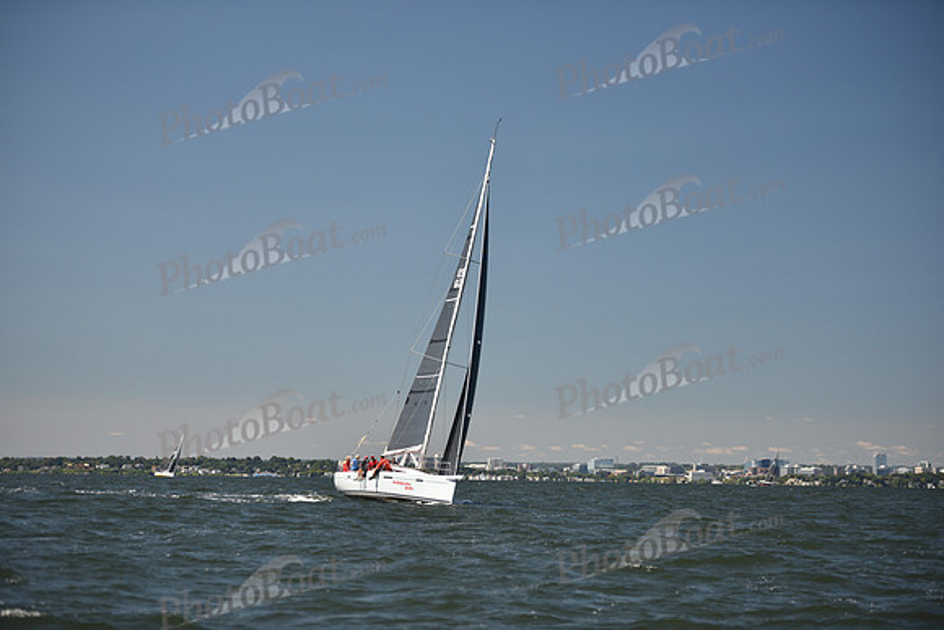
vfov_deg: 14.4
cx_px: 472
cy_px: 315
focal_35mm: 95
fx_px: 2492
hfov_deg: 21.5
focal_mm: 95
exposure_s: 1/1600
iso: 250
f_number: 2.8
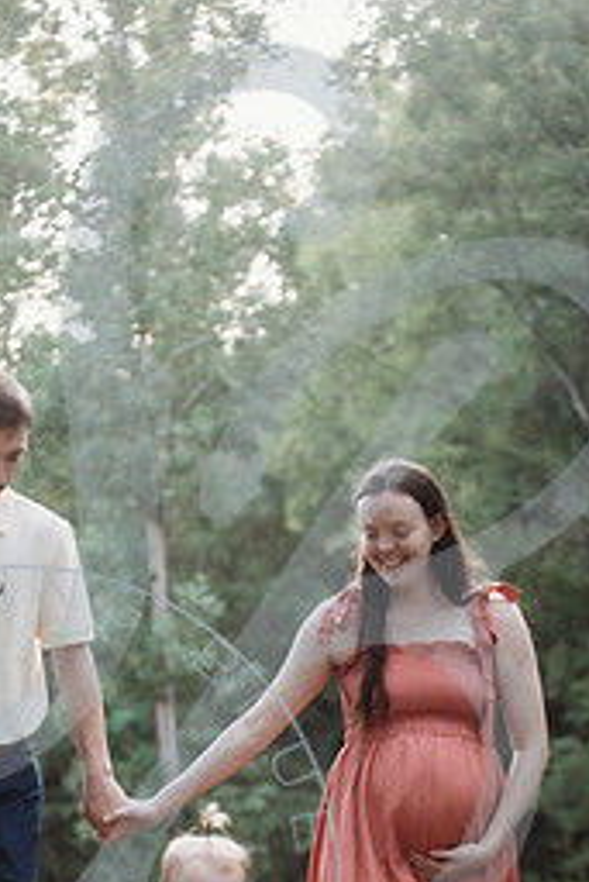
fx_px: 3014
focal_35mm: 123
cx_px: 176
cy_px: 624
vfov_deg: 16.6
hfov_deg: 11.1
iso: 100
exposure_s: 1/125
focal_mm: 70
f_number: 2.8
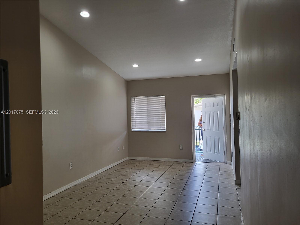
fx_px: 225
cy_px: 112
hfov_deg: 67.3
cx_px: 150
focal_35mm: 26
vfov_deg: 53.1
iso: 100
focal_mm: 5.4
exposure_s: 1/120
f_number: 1.8
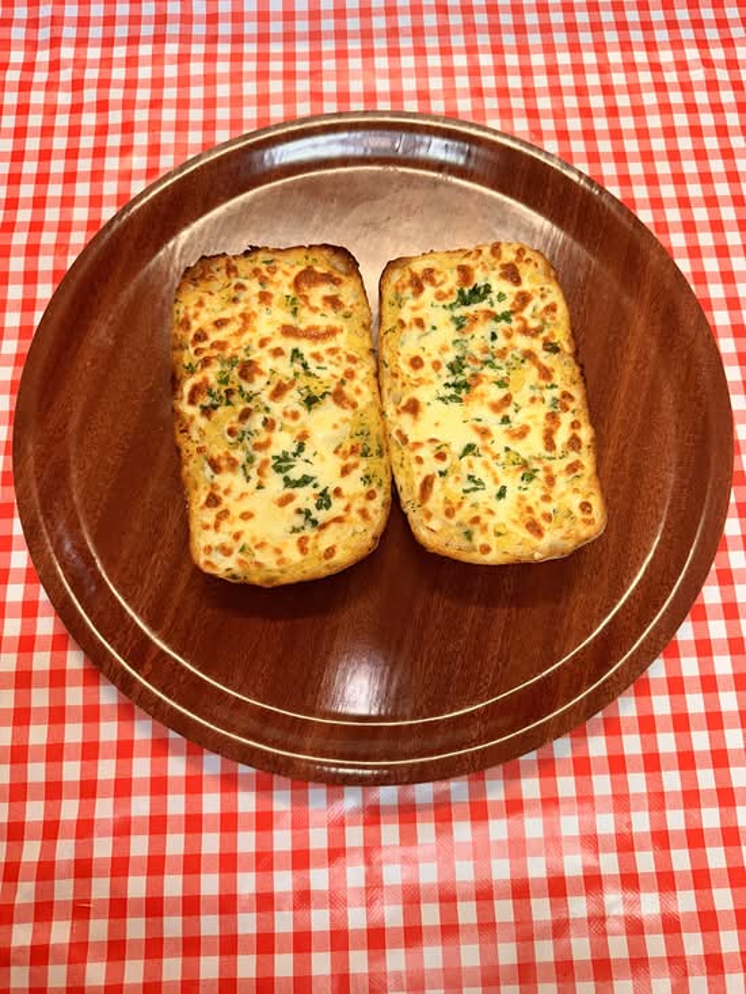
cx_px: 373
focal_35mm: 24
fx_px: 689
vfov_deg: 71.6
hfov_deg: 56.8
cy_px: 497
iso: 50
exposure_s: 1/76
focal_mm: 6.86
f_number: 1.78
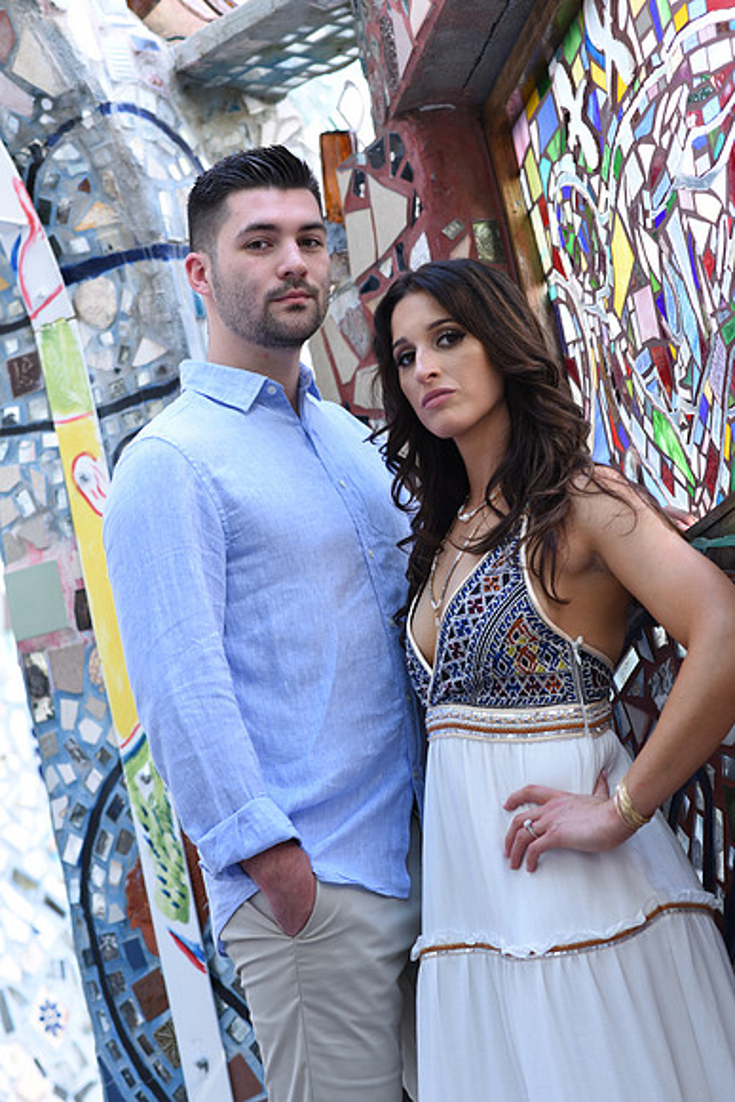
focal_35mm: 85
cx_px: 368
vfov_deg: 23.9
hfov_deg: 16.1
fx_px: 2601
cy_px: 551
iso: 320
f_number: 4
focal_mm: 85
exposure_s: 1/100
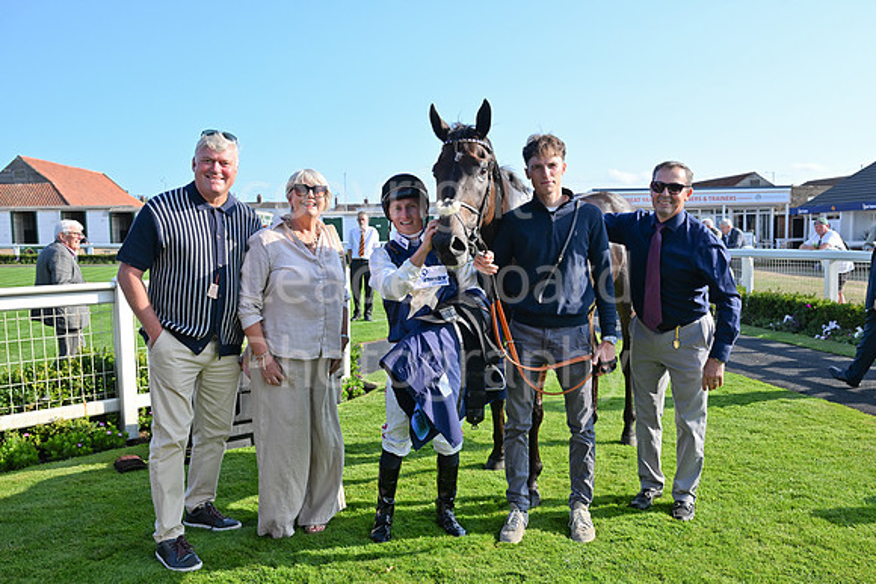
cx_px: 438
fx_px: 730
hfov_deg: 61.9
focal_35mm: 30
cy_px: 292
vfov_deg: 43.6
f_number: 6.3
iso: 500
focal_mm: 30
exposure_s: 1/1000
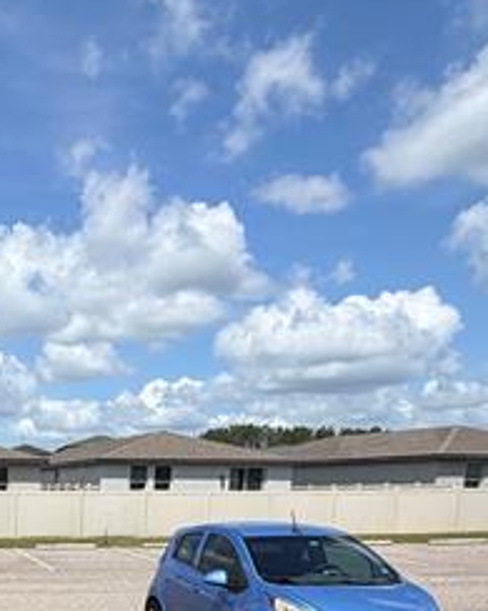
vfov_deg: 36.8
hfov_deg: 30.0
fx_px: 777
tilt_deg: -12.1
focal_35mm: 43
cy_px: 656
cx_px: -93
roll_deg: +0.0
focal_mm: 2.22
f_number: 2.2
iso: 20
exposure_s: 1/1087
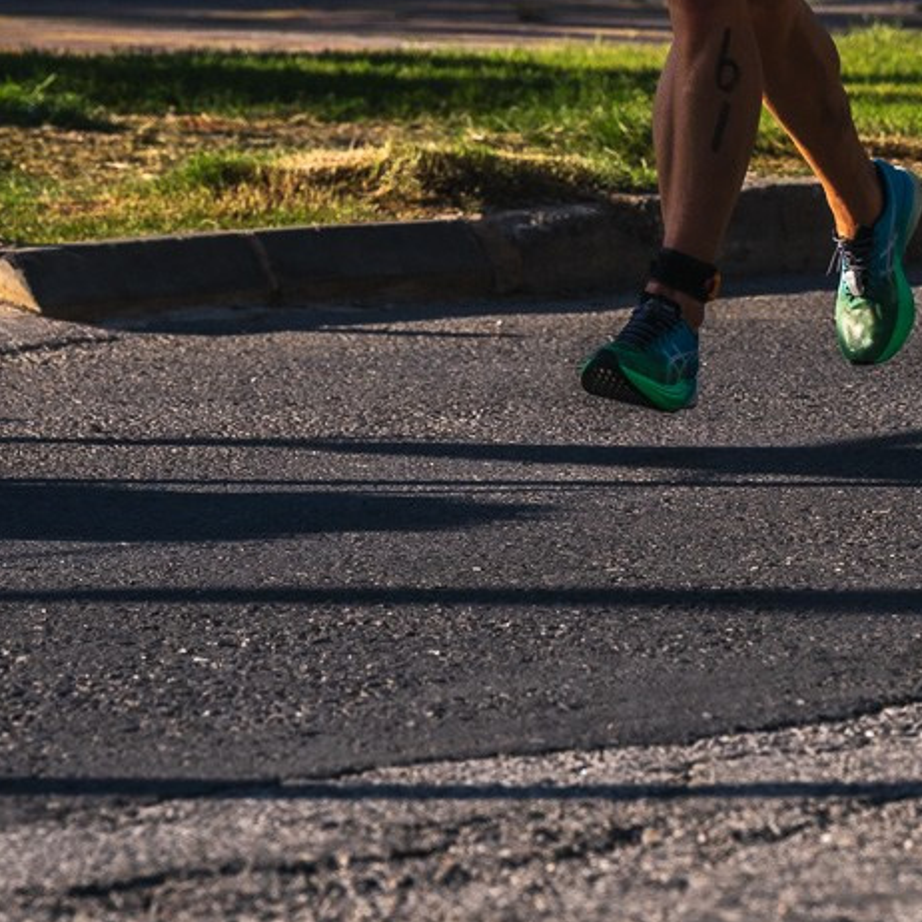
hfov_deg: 5.1
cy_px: -192
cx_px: 799
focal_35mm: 341
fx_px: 10276
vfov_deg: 5.1
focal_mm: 145
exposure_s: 1/1600
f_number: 8
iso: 320
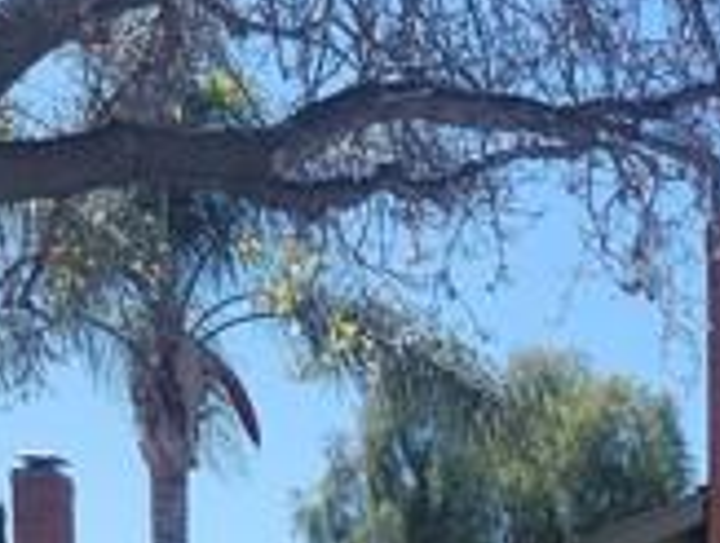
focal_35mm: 94
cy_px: 971
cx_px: 932
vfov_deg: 14.0
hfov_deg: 19.3
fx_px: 1959
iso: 16
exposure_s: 1/677
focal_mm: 6.7
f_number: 1.8
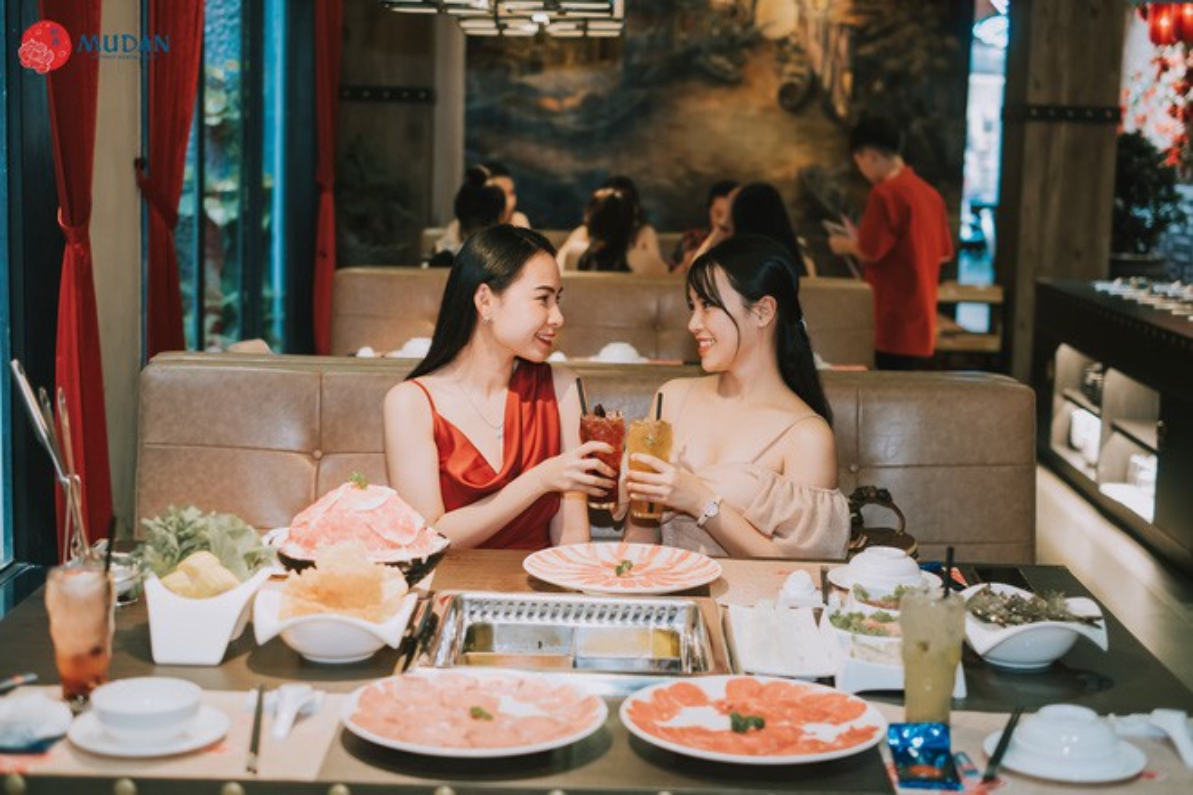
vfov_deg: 25.5
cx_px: 596
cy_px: 398
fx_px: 1756
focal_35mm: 53
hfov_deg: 37.5
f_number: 2
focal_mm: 35
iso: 800
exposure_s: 1/125
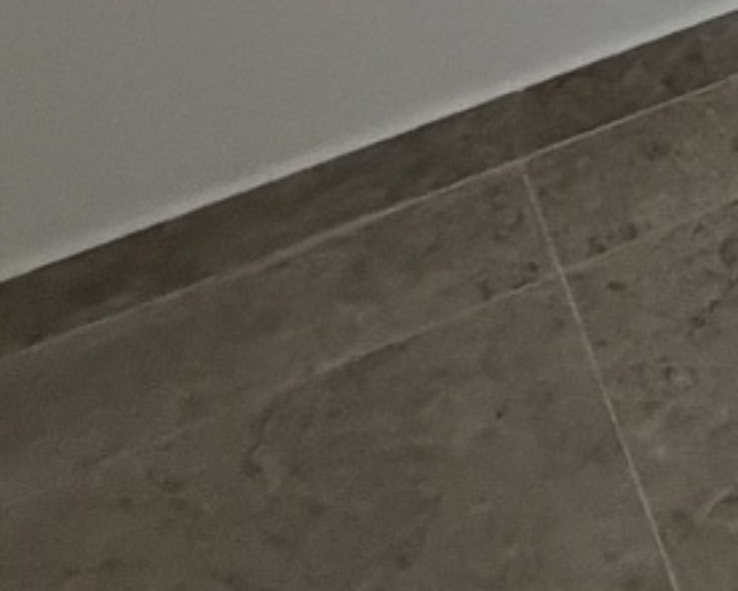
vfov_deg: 10.4
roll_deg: +0.0
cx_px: 1444
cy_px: -1276
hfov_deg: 16.0
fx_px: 2076
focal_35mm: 95
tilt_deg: -1.2
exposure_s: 1/50
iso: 500
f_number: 2.2
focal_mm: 2.22
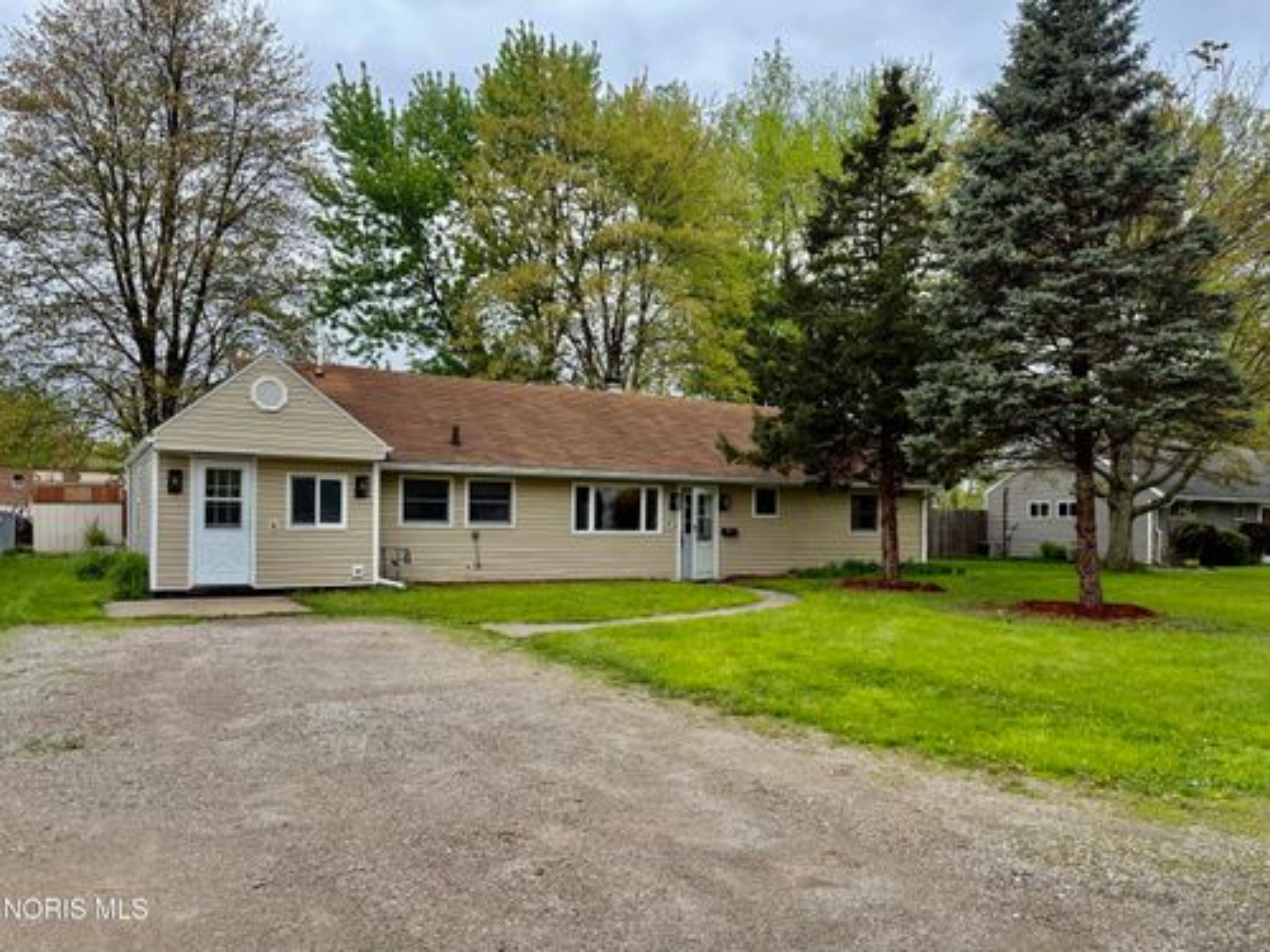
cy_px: 476
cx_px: 635
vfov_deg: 56.8
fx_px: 881
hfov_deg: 71.6
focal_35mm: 24
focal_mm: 6.76
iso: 80
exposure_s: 1/1770
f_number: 1.78
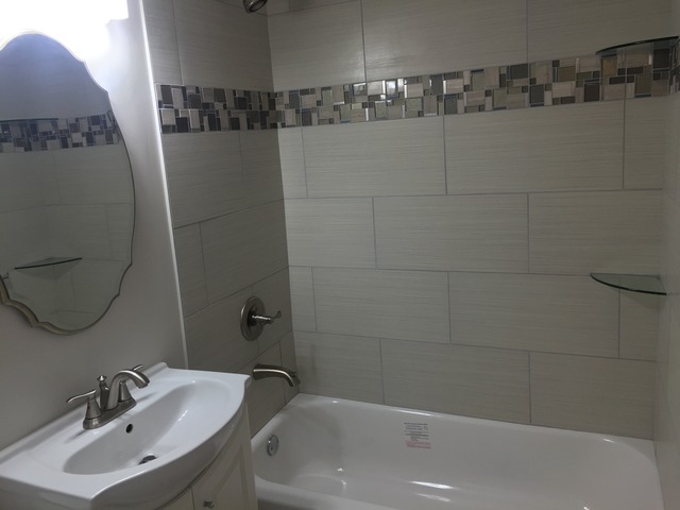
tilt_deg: -10.6
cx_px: 340
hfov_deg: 61.7
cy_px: 255
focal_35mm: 29
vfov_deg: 48.2
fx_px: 570
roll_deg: +3.3
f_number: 2.2
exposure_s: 1/60
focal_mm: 4.15
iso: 32
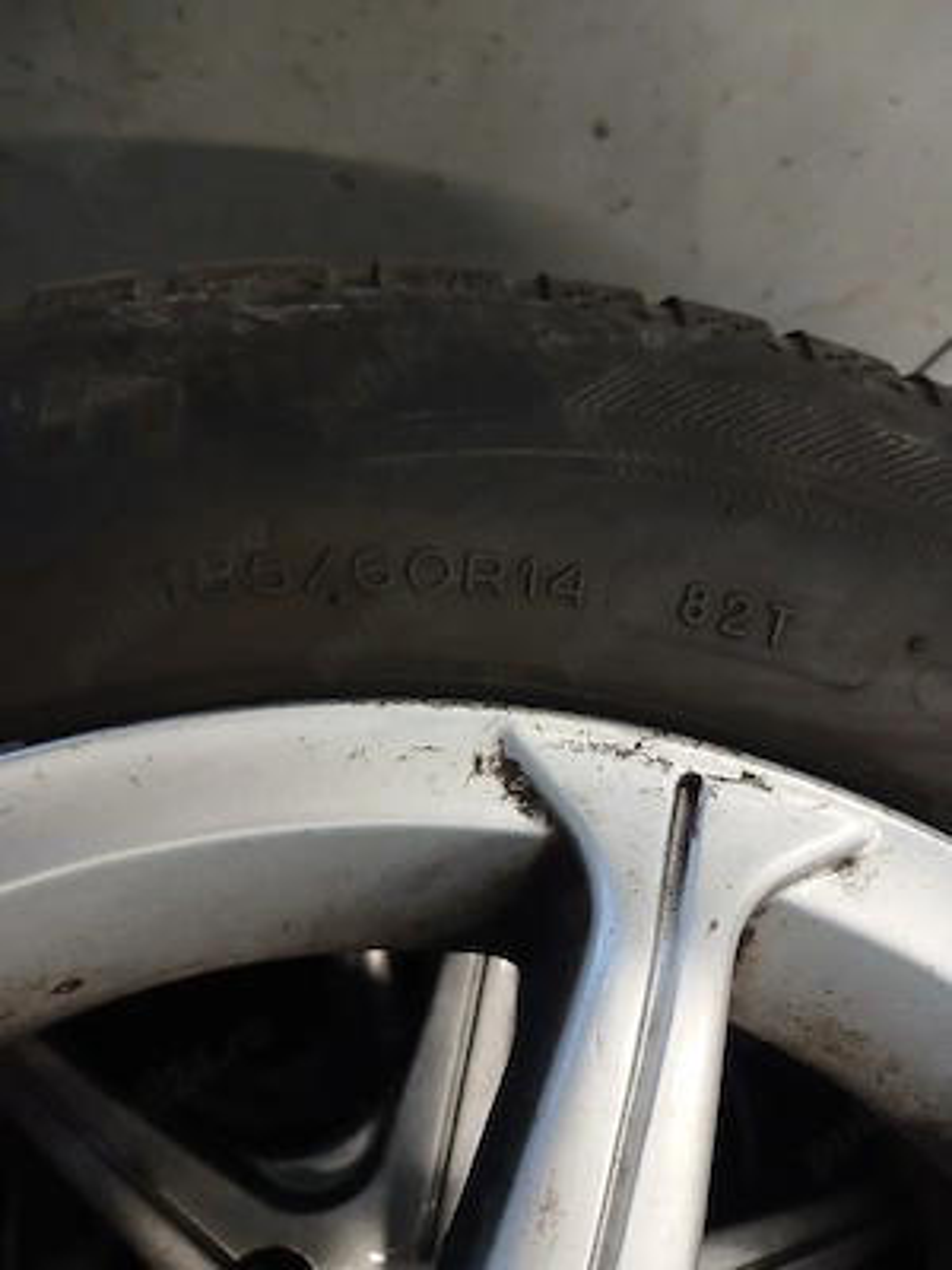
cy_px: 635
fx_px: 990
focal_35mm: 27
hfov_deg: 51.4
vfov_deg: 65.3
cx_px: 476
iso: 250
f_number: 1.8
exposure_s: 1/33.3
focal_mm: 3.98
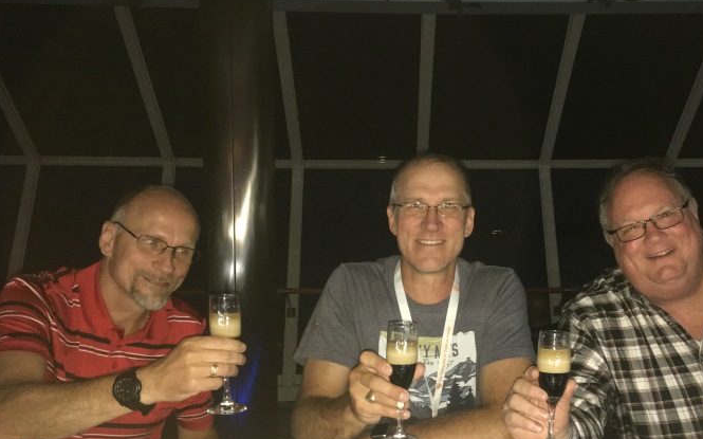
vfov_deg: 34.2
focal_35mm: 37
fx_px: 709
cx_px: 421
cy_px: 278
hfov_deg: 52.4
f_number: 2.2
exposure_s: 1/16
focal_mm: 4.15
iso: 200
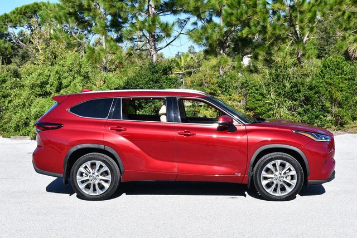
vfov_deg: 24.2
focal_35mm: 56
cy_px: 119
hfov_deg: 35.6
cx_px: 178
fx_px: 556
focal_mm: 28
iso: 160
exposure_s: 1/250
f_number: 8
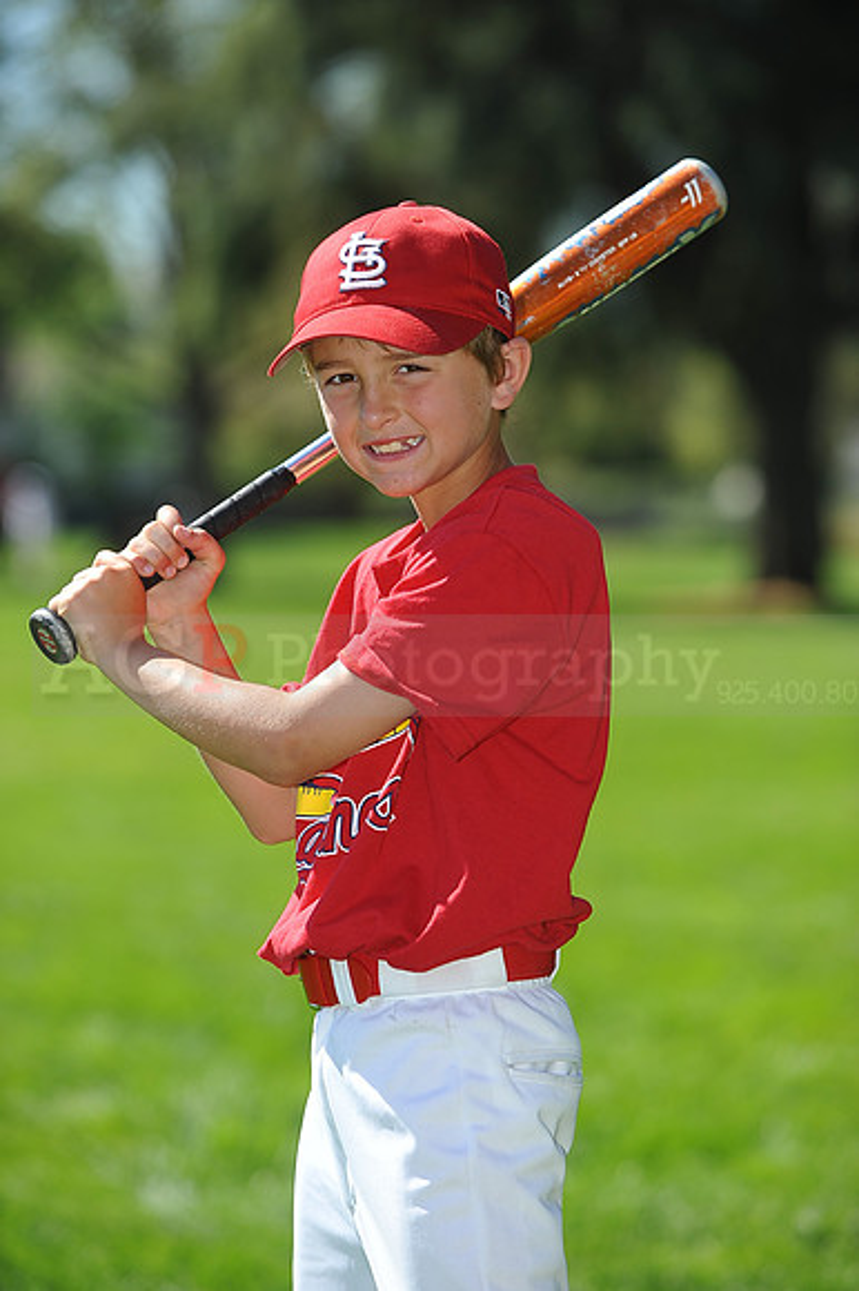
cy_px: 646
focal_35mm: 200
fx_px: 7166
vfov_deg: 10.3
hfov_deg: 6.9
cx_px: 430
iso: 200
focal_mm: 200
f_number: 4.5
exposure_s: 1/1000
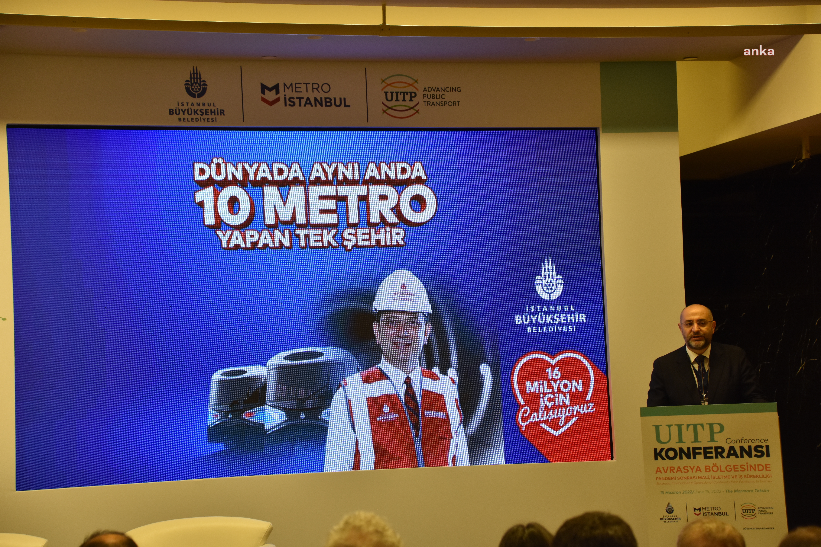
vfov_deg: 14.0
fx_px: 2223
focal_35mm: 98
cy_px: 274
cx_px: 410
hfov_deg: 20.9
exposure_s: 1/100
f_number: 5
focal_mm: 65
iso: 1000
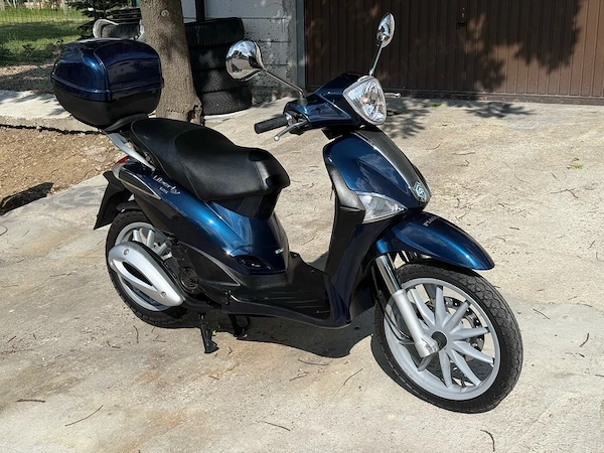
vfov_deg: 30.3
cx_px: 302
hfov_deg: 39.7
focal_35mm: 48
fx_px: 838
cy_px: 226
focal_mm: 6.76
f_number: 1.78
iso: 64
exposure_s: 1/4878
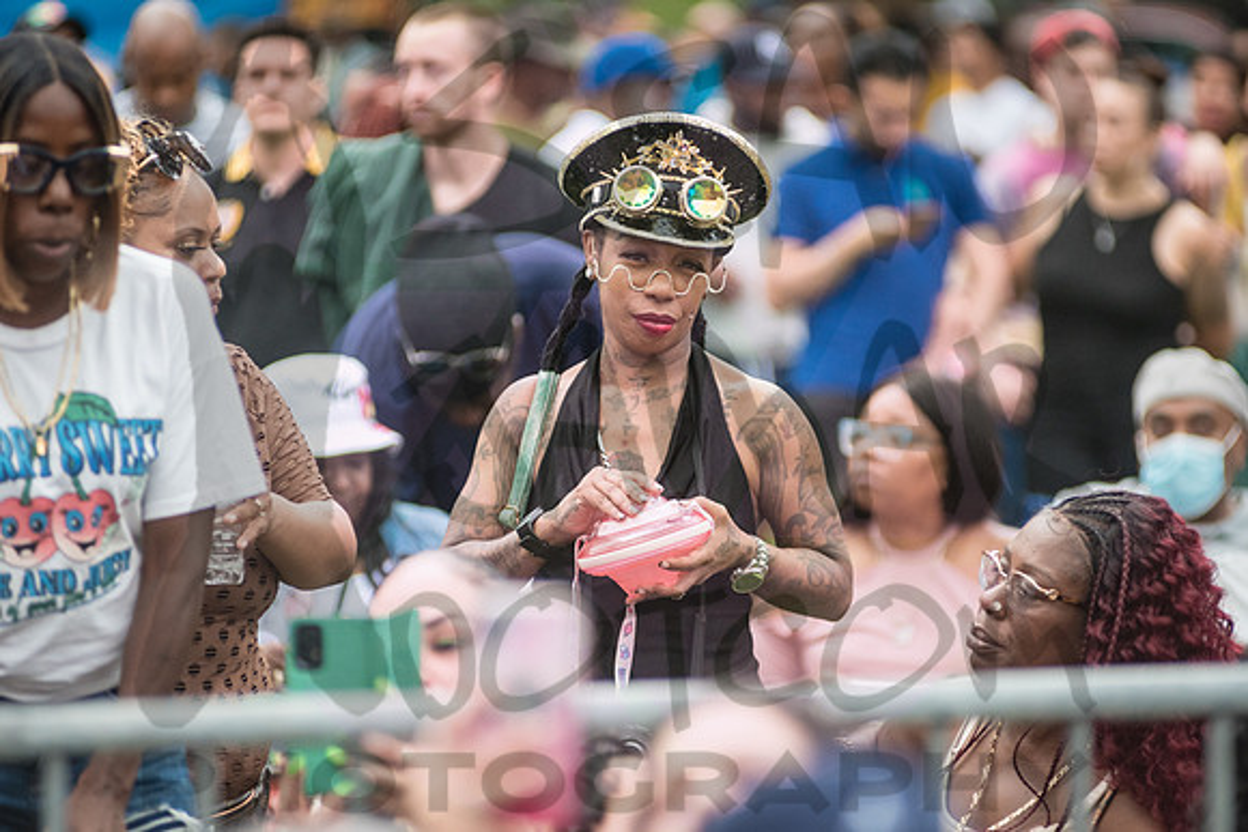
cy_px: 426
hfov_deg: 9.0
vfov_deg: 6.0
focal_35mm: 229
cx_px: 705
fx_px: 7949
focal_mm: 200
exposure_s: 1/400
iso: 2000
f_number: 3.5
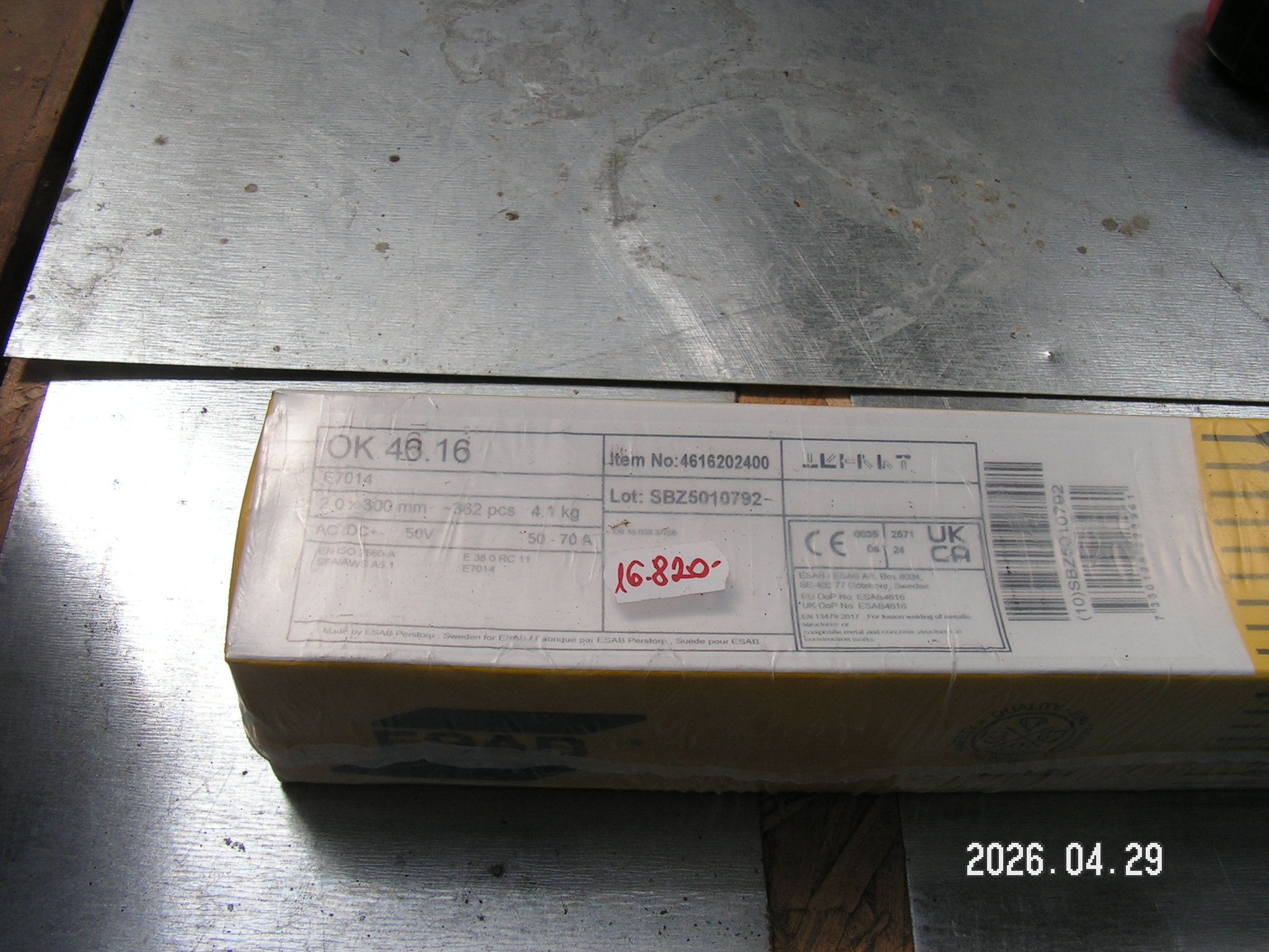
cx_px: 634
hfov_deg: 51.4
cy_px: 476
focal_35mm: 36
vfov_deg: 39.7
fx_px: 1320
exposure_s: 1/800
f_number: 4.8
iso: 64
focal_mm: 6
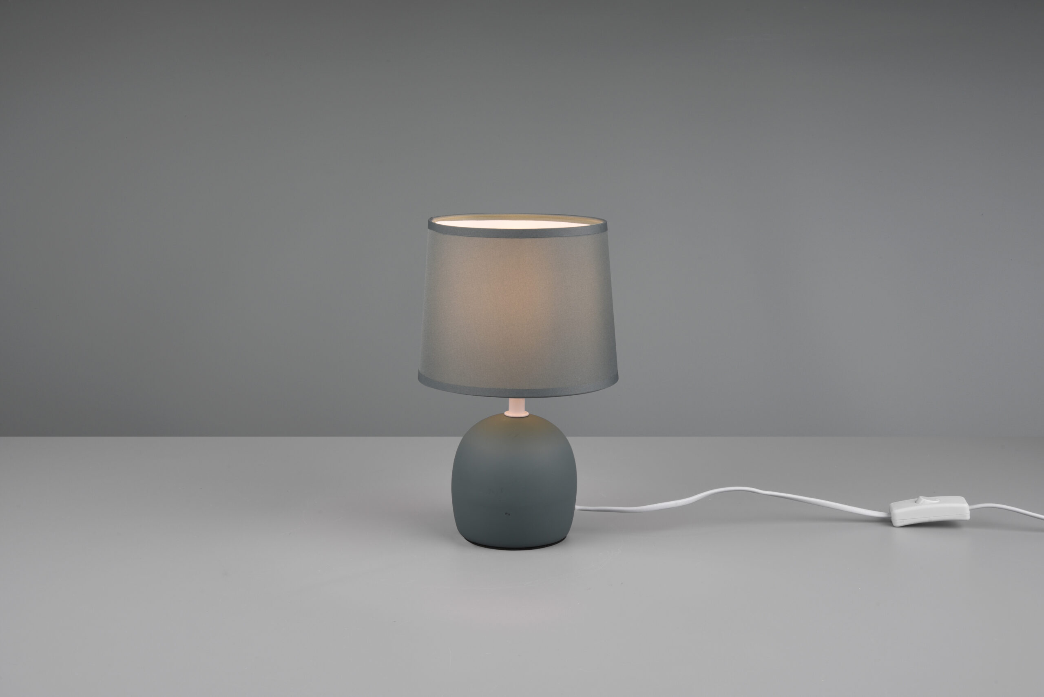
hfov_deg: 38.2
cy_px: 348
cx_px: 522
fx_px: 1509
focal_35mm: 52
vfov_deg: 26.0
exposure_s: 1/8
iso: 100
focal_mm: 52
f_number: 16
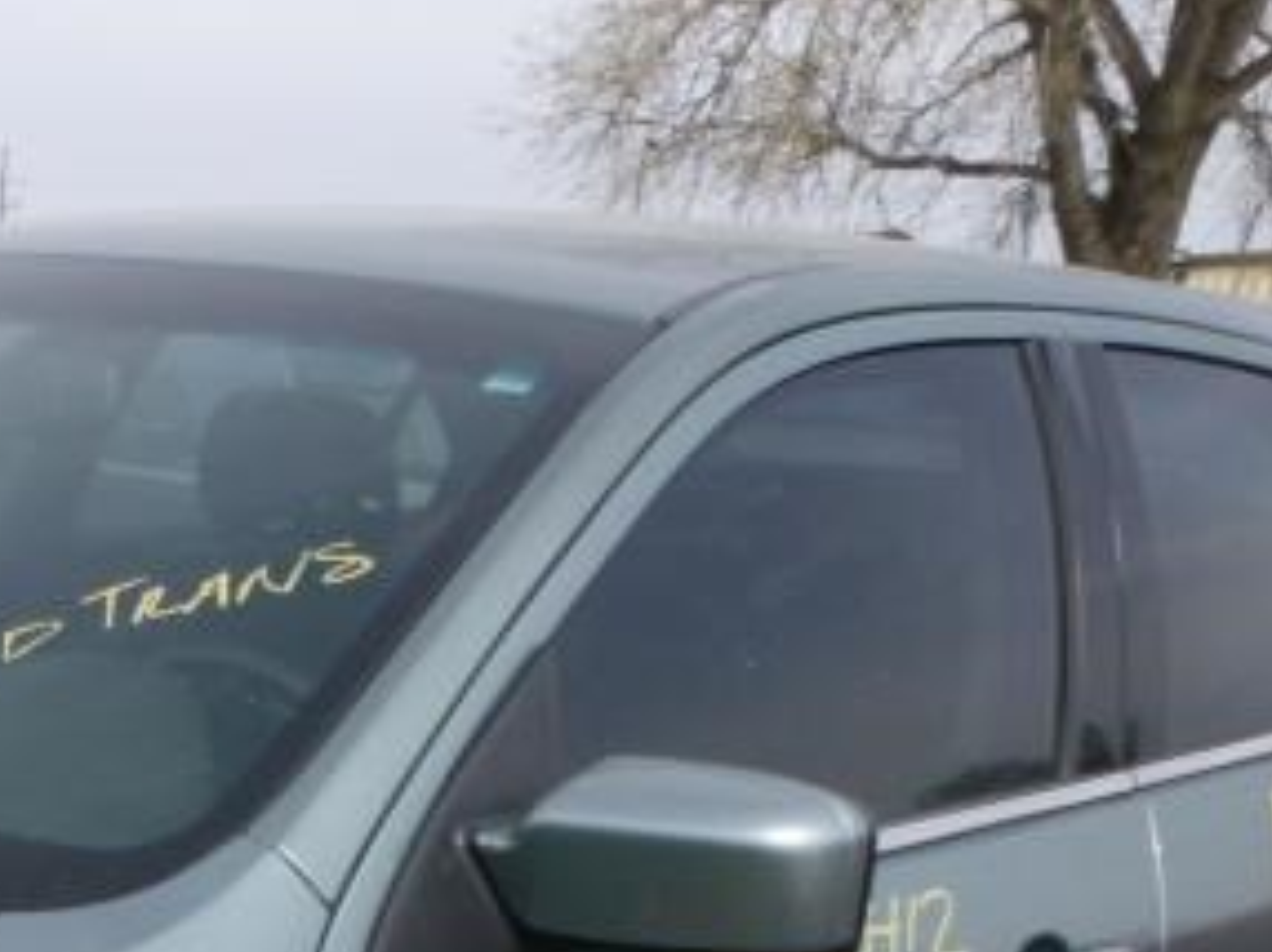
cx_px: -356
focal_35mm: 70
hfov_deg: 24.5
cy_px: 1326
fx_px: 2570
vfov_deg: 19.0
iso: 100
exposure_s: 1/640
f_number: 3.9
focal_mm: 4.5
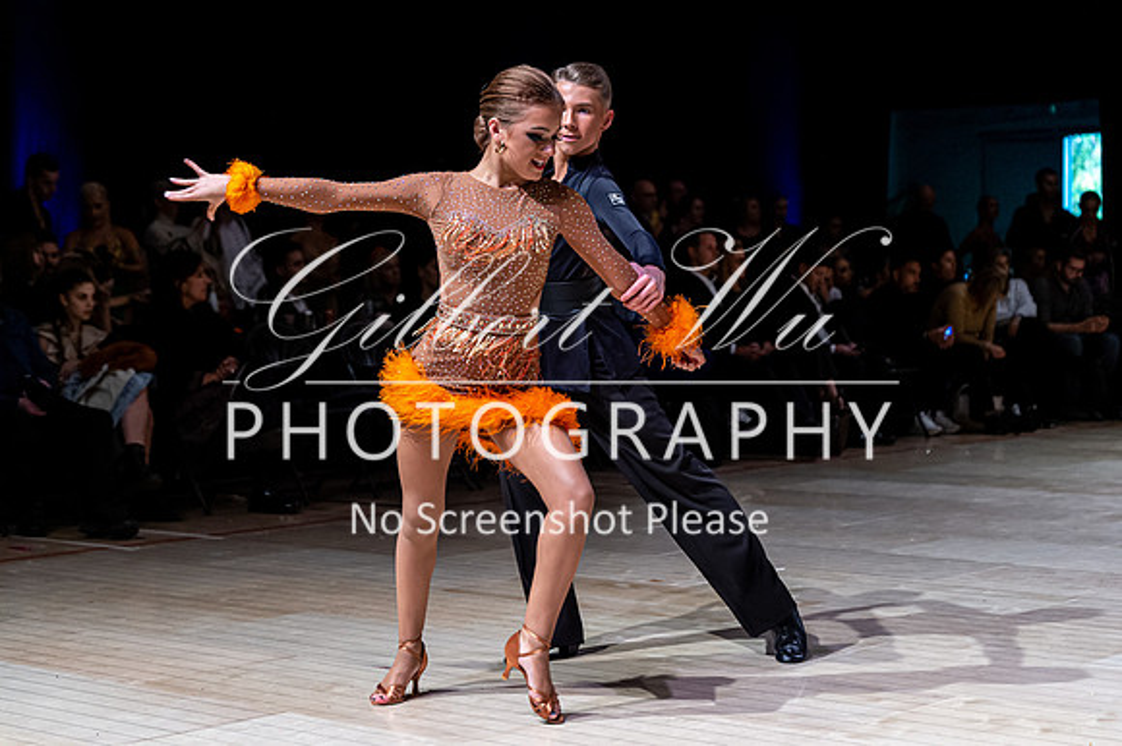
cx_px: 561
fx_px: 2336
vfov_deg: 18.2
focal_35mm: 75
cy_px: 373
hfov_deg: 27.0
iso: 3200
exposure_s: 1/400
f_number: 3.5
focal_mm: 75
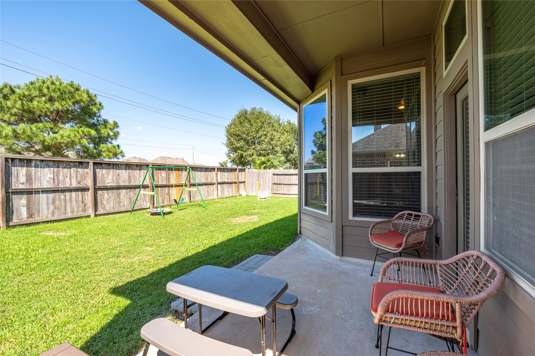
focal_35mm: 16
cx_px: 268
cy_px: 178
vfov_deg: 73.7
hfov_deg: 96.8
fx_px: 238
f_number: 14
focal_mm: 16
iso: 125
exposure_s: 1/40
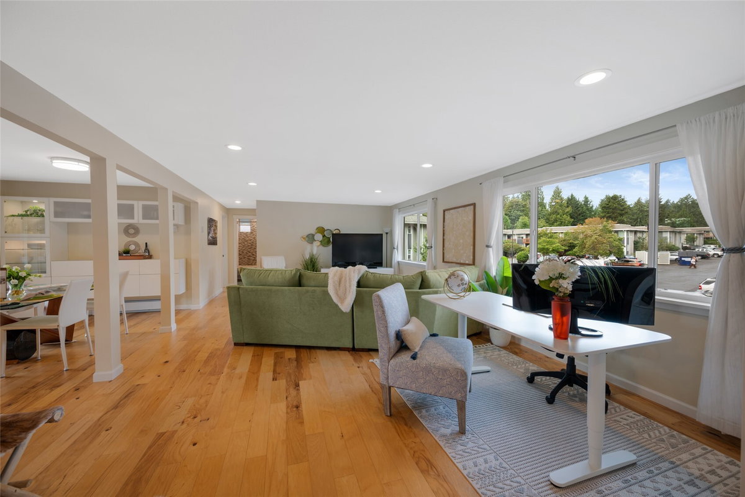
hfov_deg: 104.3
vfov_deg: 81.2
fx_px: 290
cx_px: 372
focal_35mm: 14
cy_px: 248
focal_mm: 14
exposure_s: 1/8
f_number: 8
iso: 64
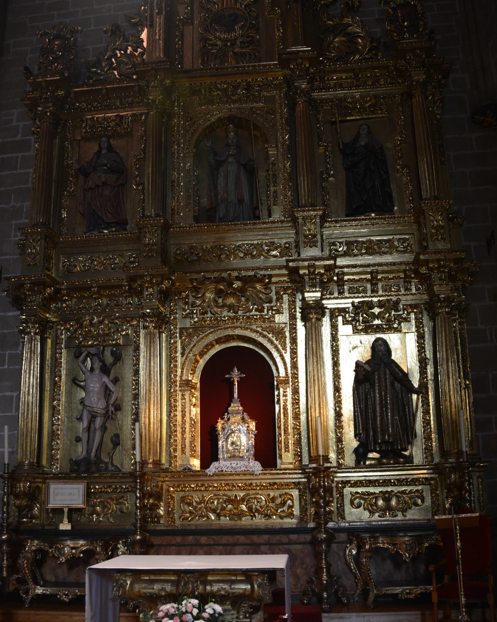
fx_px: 588
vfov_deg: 55.4
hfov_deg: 45.8
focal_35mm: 32
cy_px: 357
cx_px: 251
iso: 2000
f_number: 3.5
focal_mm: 28
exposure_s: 1/30
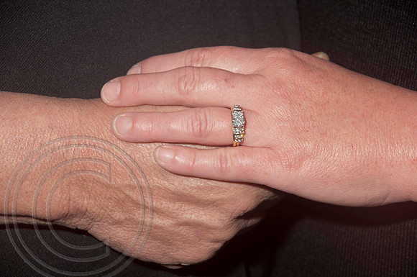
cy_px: 138
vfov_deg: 6.8
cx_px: 208
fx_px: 2342
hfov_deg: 10.2
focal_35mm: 202
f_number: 9
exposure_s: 1/30
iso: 100
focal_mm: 135
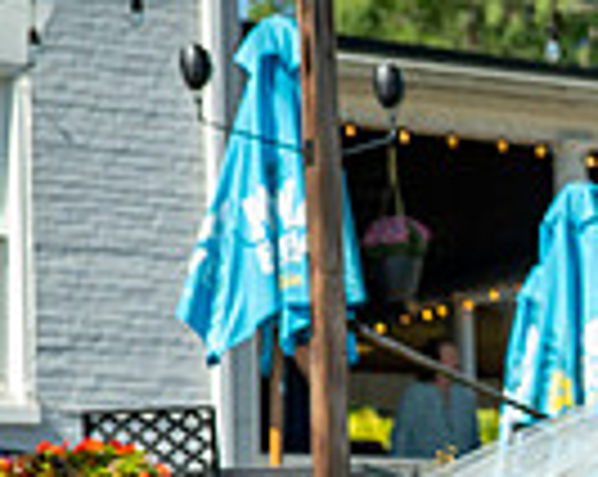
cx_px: 863
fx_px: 4613
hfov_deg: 7.3
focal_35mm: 261
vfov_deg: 5.9
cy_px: 540
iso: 1000
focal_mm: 62
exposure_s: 1/8000
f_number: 2.8
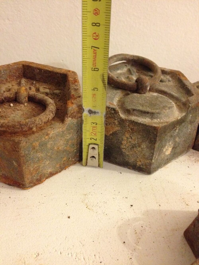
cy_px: 132
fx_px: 268
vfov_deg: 52.6
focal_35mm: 35
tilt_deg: -36.2
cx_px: 100
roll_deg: -5.3
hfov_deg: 40.7
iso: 500
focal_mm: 4.28
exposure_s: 1/15
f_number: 2.4
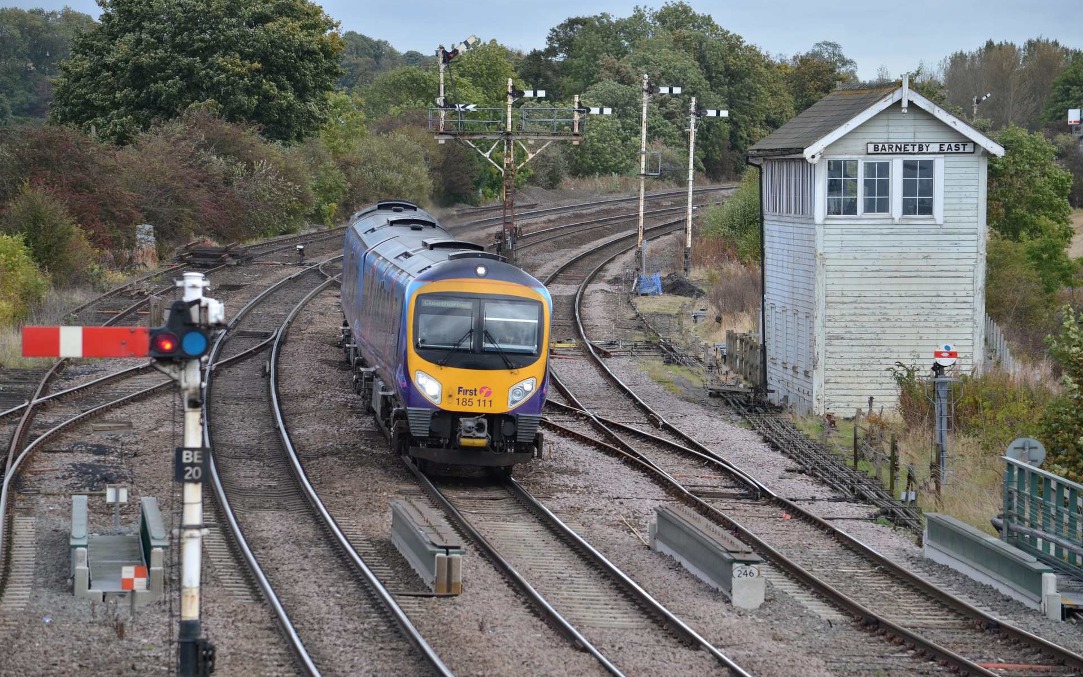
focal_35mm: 214
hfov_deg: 9.8
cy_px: 358
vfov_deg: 6.1
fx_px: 6316
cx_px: 541
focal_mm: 140
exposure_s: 1/500
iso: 320
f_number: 5.6
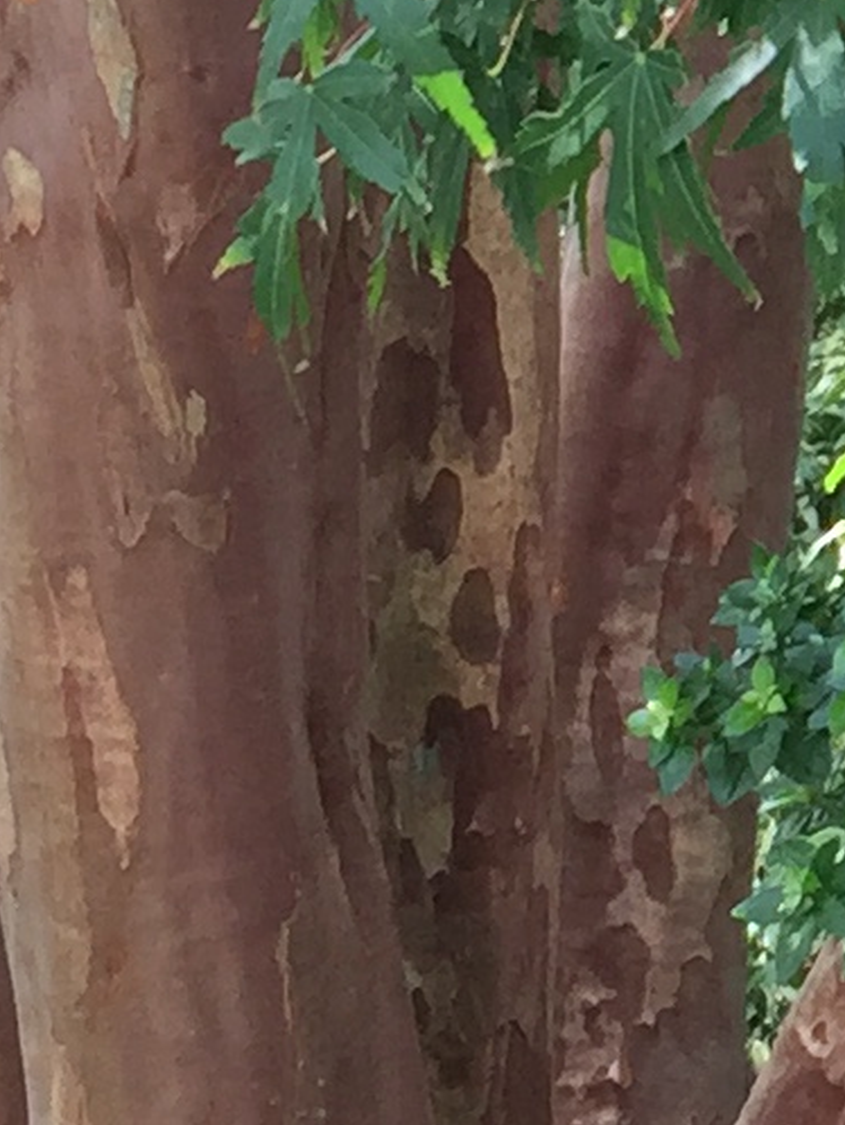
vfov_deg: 10.3
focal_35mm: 190
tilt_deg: -0.8
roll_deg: +1.0
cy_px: 77
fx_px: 6179
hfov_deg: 7.1
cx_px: 2357
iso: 40
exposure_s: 1/120
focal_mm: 4.15
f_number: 2.2
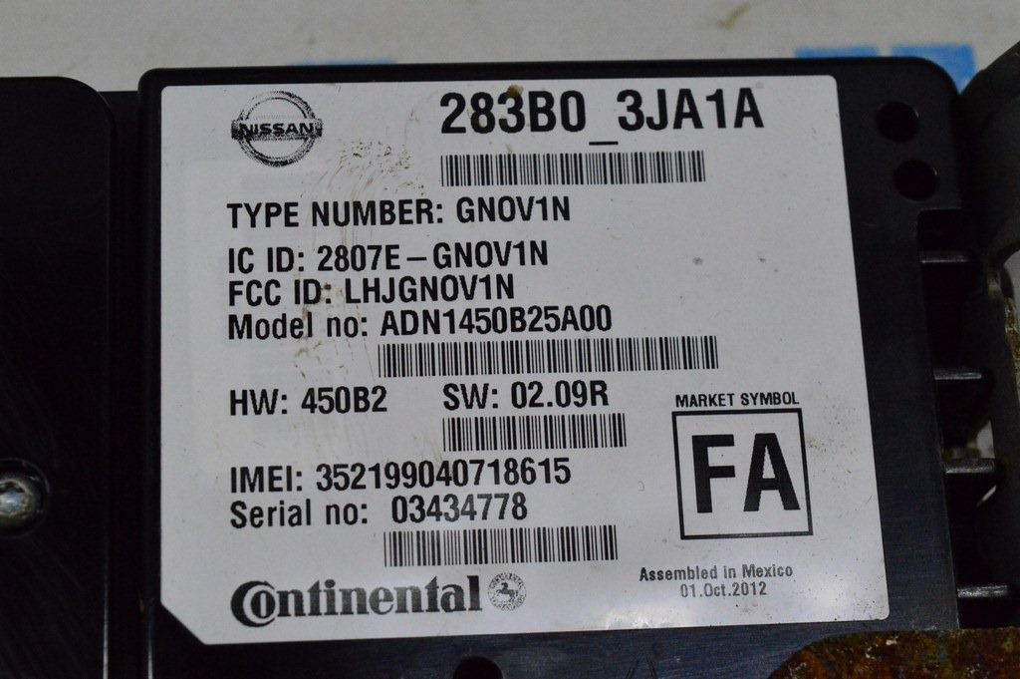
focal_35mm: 82
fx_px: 2336
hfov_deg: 24.6
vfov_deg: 16.5
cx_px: 510
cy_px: 340
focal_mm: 55
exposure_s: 1/500
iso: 6400
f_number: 11
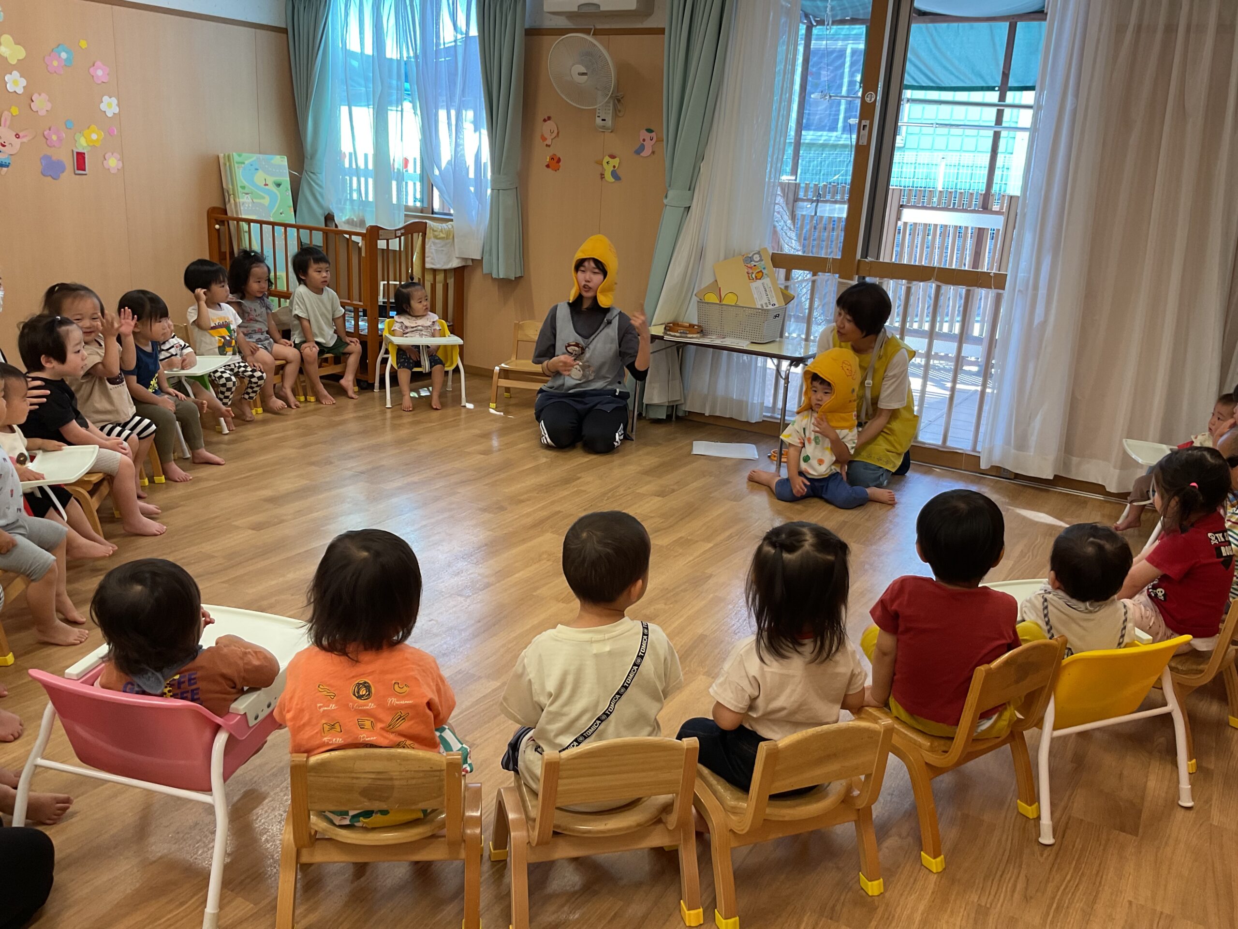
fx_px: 1037
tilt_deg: -16.2
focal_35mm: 29
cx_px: 619
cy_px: 464
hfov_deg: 61.7
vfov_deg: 48.2
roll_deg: -2.7
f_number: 1.8
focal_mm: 3
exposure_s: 1/120
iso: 64
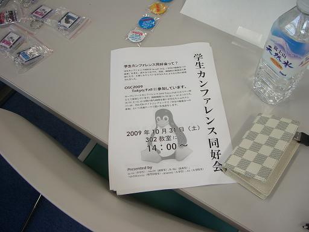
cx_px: 154
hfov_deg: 52.6
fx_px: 312
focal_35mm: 35
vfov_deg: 40.7
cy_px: 116
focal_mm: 5.8
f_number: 2.6
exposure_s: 1/100
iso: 100
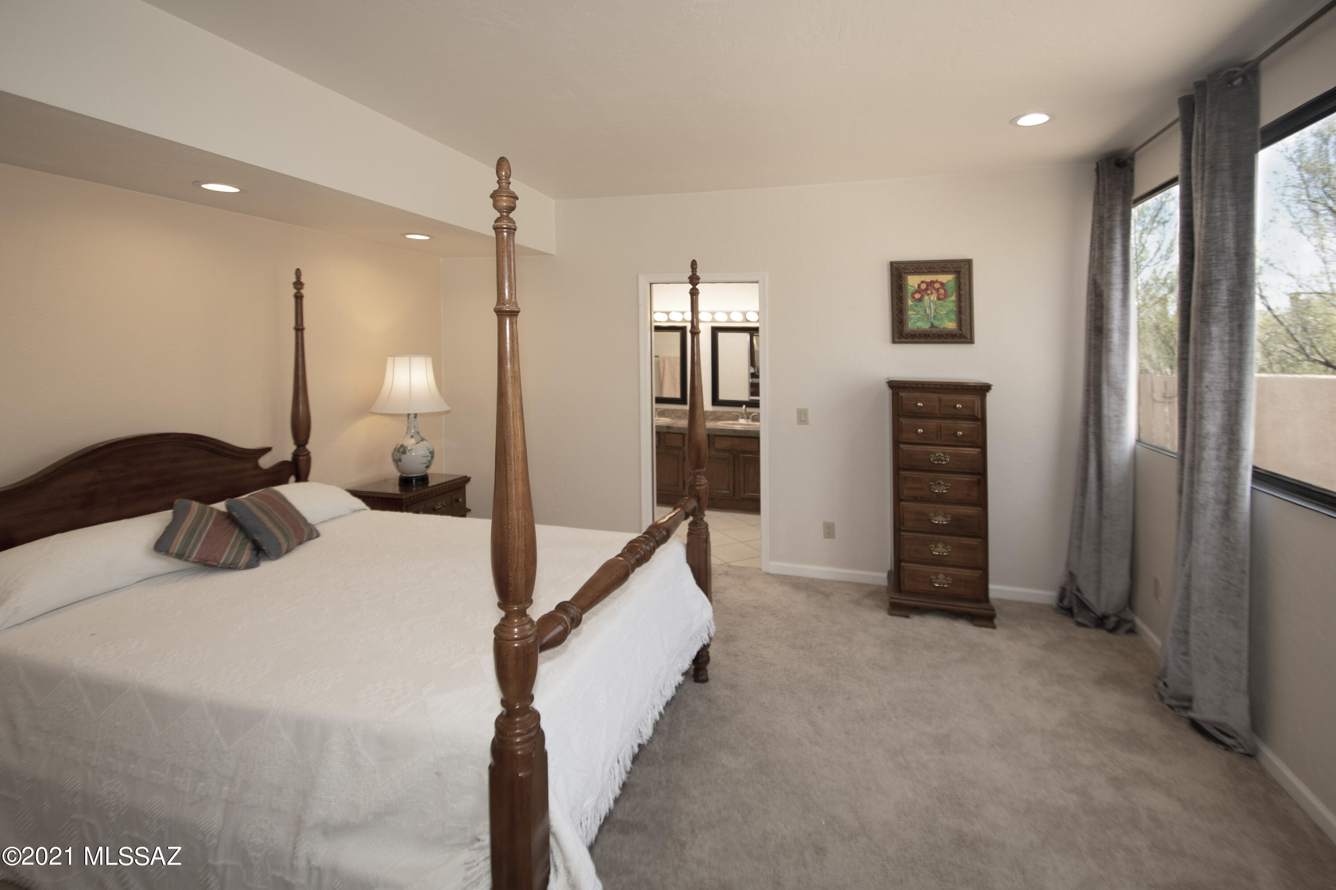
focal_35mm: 15
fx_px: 557
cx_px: 668
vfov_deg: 77.3
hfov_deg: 100.4
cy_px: 445
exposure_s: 1/60
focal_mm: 10
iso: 125
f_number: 5.6
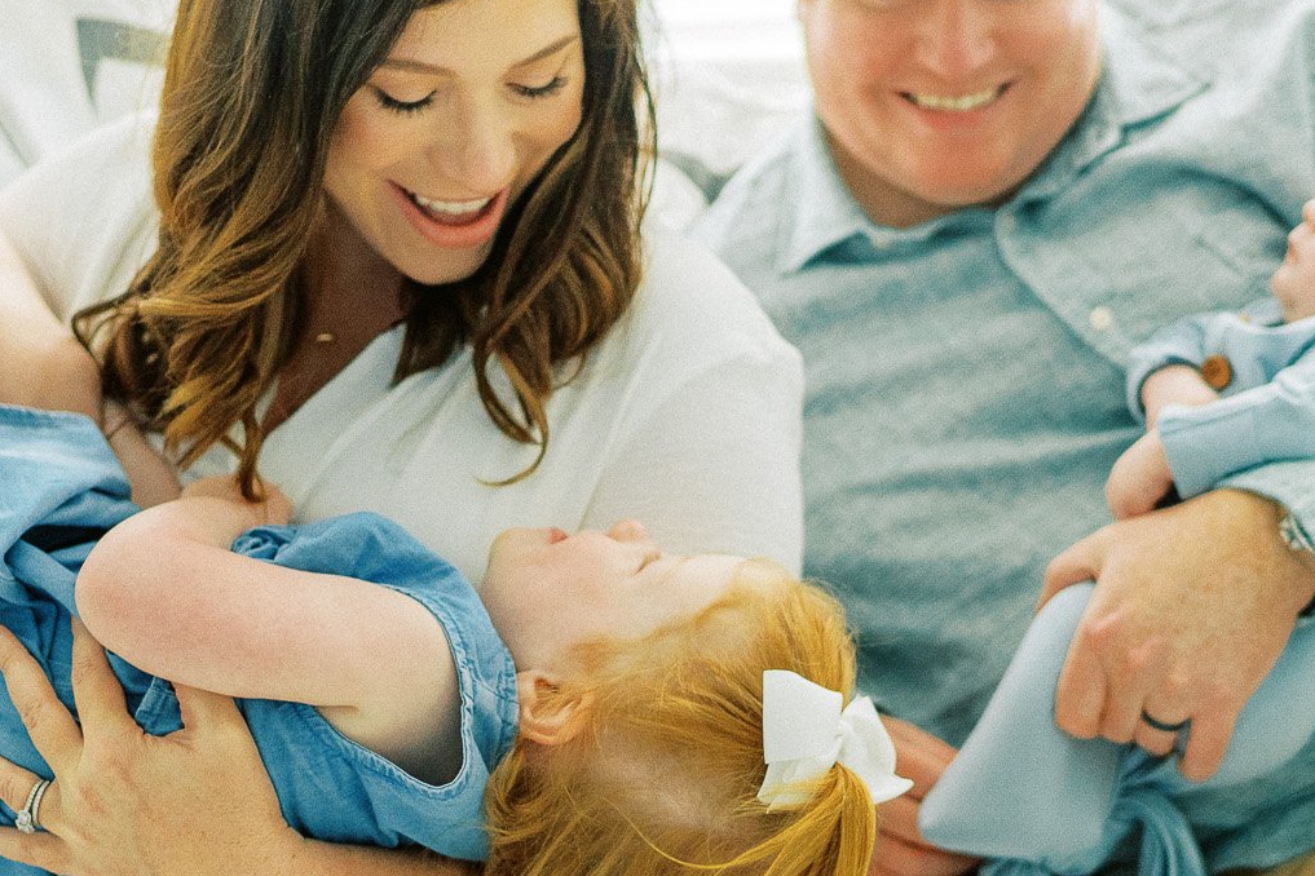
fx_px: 3141
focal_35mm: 86
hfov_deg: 23.6
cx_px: 538
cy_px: 651
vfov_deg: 15.8
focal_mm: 35
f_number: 1.8
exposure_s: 1/2000
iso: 1000
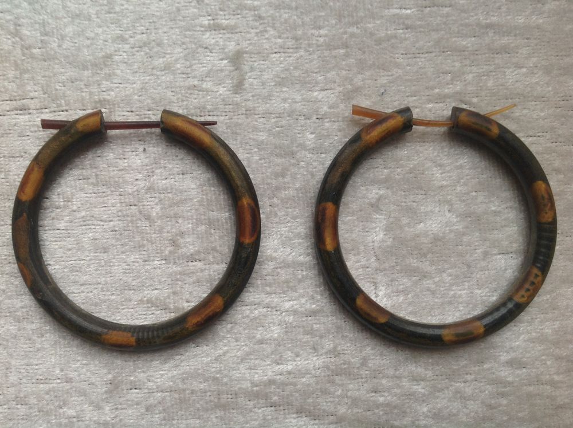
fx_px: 579
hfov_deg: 52.7
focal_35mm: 35
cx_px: 286
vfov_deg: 40.6
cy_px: 214
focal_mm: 4.28
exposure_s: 1/24
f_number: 2.4
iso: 64
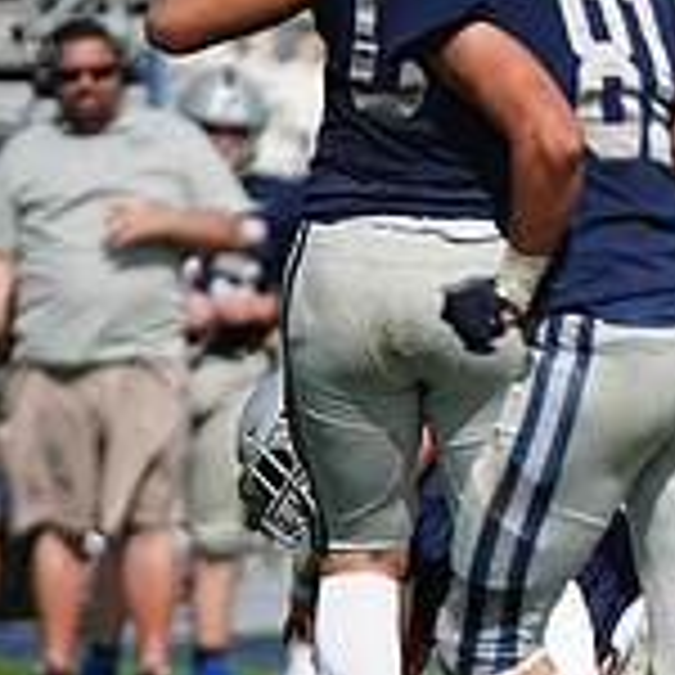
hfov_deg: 1.8
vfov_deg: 1.8
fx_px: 21730
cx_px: 1152
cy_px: 398
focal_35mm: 985
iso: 500
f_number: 2.8
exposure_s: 1/8000
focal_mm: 300
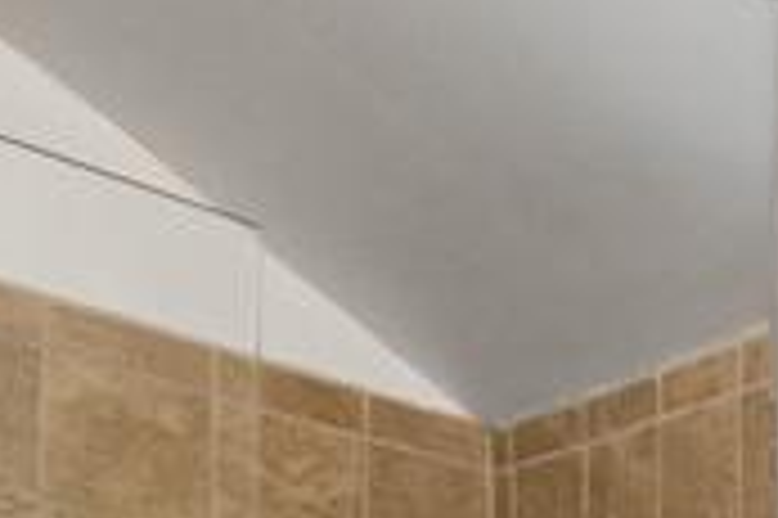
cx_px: 1632
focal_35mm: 89
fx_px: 1922
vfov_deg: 11.9
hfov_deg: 16.4
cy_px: 1304
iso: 400
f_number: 5.6
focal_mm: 10
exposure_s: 1/160
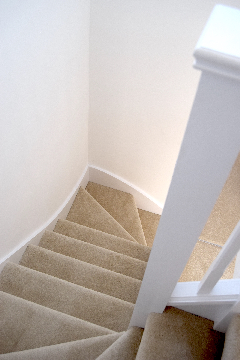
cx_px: 120
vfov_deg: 49.6
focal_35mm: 39
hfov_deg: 34.2
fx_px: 390
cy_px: 180
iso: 400
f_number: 5.6
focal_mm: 26
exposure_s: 1/125
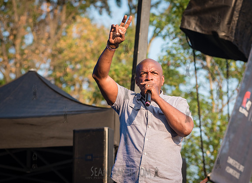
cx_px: 142
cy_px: 94
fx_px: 1030
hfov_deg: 13.9
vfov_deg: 10.2
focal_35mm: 143
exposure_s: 1/1000
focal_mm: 120
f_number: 4.5
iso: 500
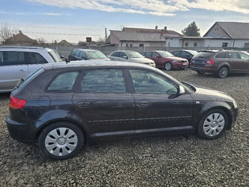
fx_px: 173
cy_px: 92
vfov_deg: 56.8
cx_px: 123
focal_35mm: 24
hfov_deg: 71.6
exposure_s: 1/667
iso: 12
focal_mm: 6.3
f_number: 1.7
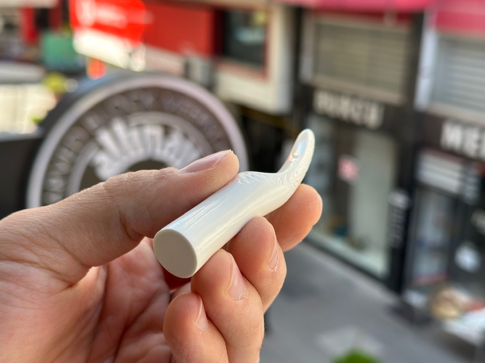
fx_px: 673
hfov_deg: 39.7
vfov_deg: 30.3
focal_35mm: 48
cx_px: 242
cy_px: 182
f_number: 1.78
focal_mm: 6.86
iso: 64
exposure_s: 1/431
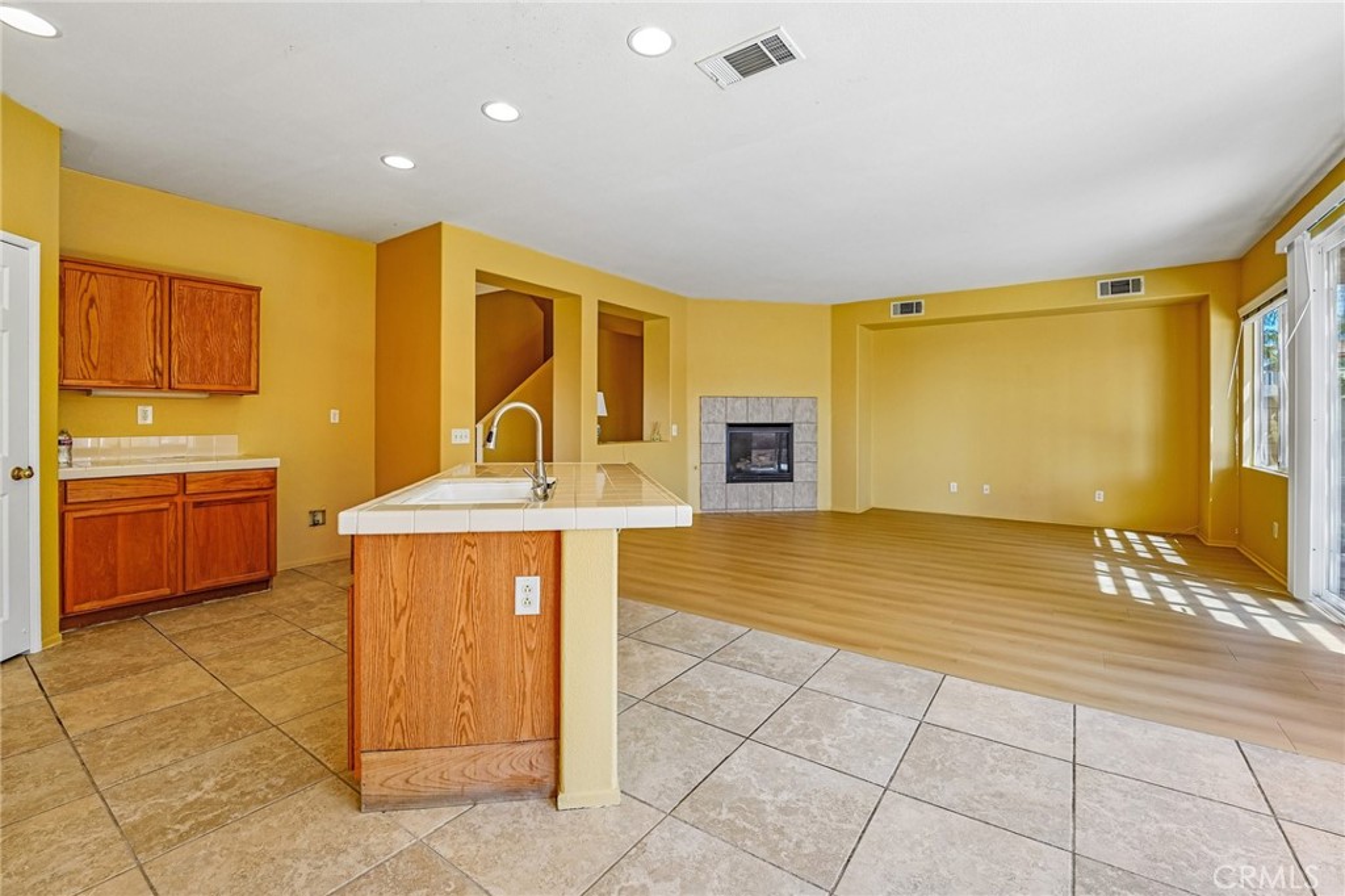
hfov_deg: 104.3
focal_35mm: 14
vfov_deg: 81.2
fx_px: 523
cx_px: 672
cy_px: 448
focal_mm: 14
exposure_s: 1/60
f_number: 8
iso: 200
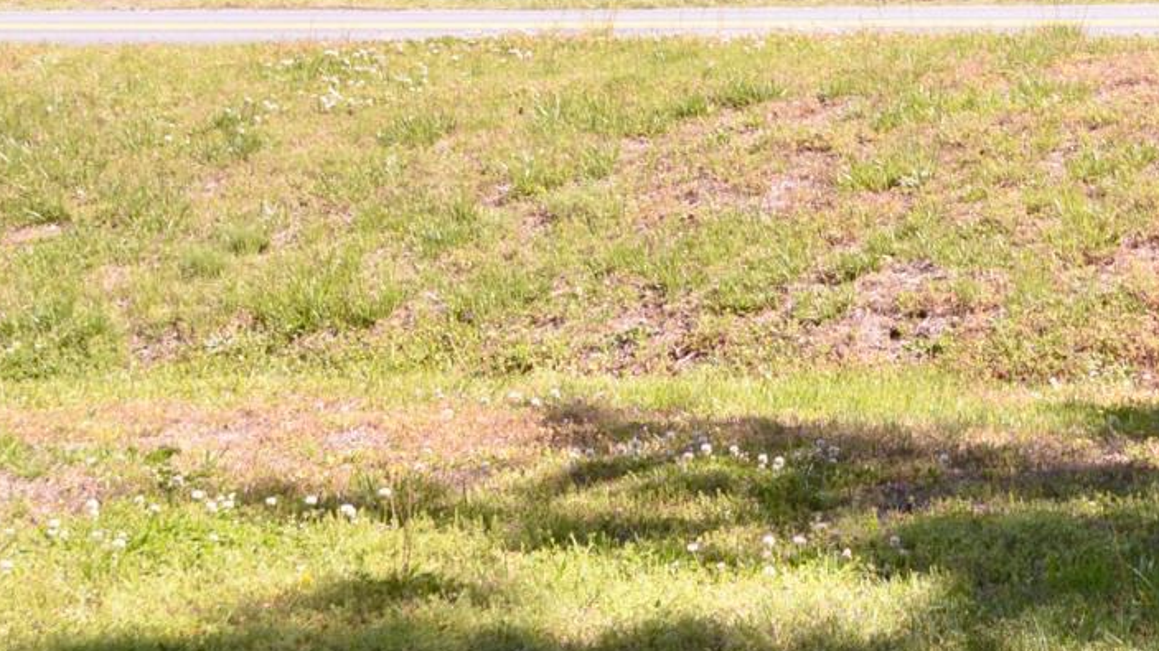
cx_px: 1378
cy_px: -252
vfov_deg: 9.0
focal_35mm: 133
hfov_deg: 15.6
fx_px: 4072
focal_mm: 29
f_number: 7.1
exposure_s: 1/200
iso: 200
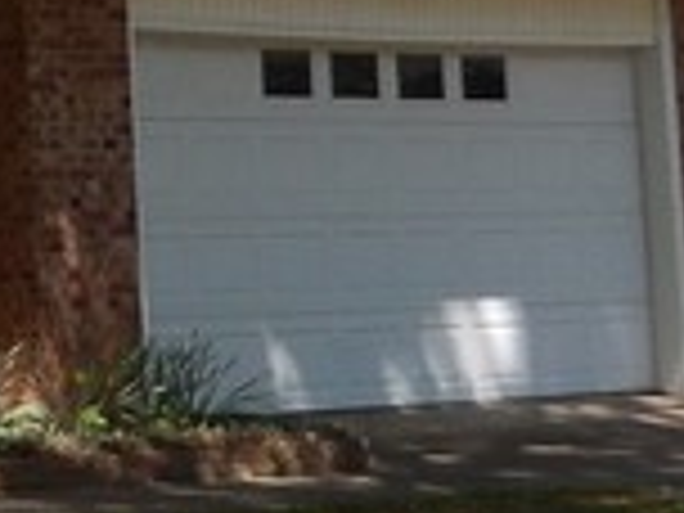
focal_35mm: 168
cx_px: -819
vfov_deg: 8.8
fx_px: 3320
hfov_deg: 10.5
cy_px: -72
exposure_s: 1/640
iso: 125
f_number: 3.4
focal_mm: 4.5
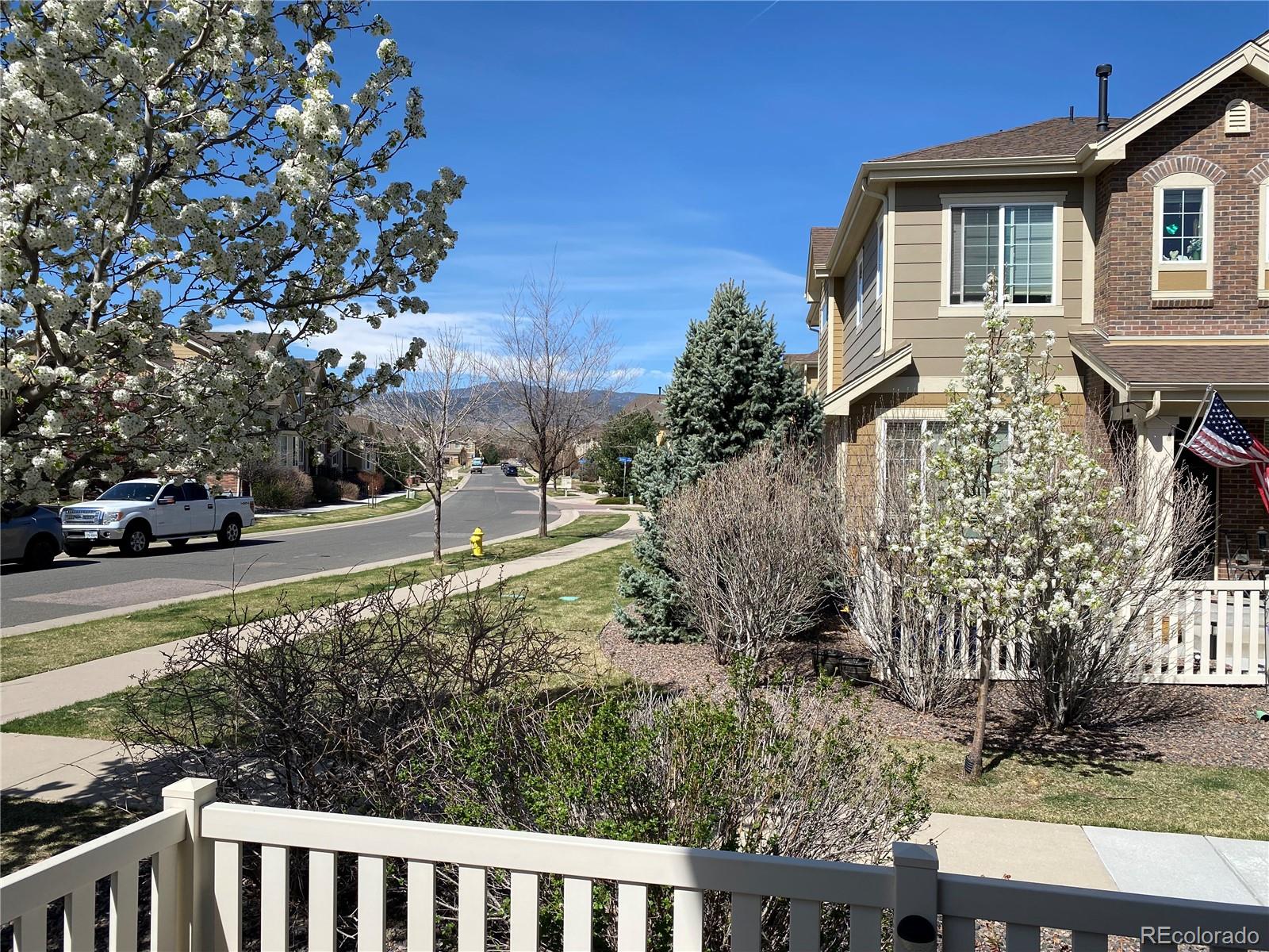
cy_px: 476
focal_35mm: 26
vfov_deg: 53.1
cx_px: 634
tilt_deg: +0.0
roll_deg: -1.7
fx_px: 953
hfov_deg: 67.3
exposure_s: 1/3300
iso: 32
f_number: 1.8
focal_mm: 4.25
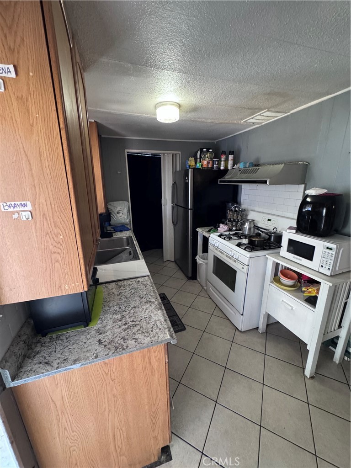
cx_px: 176
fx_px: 189
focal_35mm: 14
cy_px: 234
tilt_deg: -16.3
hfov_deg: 85.7
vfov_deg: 102.1
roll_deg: +0.9
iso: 800
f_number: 2.2
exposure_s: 1/60
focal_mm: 2.22
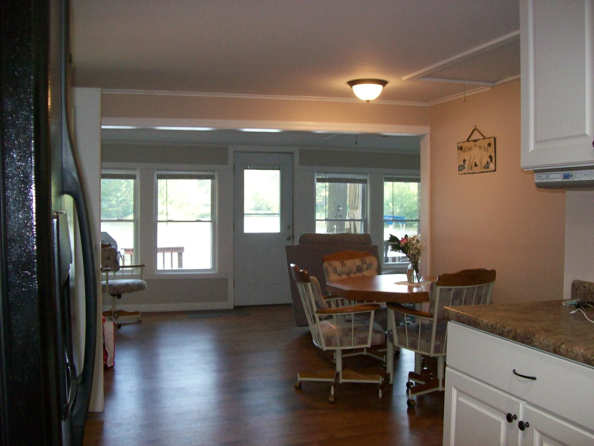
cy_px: 223
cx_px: 297
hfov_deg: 51.4
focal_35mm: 36
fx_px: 618
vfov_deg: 39.7
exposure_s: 1/64
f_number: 2.7
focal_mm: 6
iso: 200
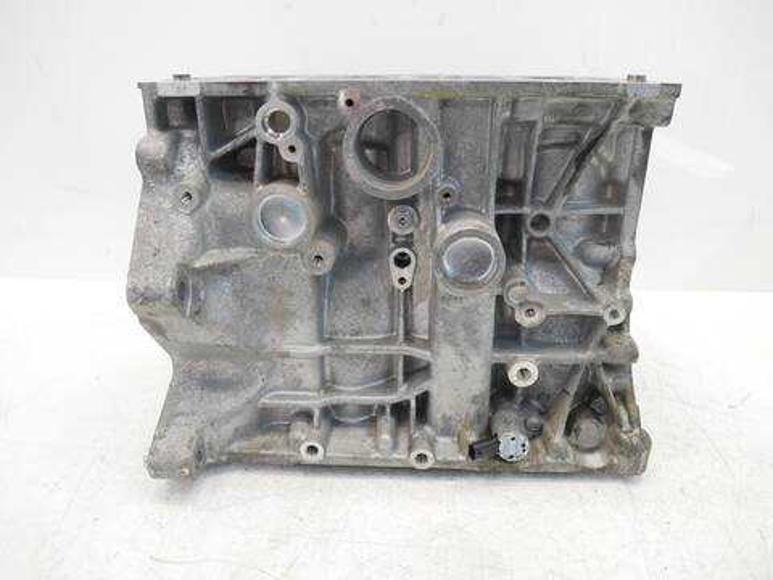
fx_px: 536
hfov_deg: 71.6
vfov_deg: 56.8
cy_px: 290
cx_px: 386
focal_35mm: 24
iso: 640
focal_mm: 12
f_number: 3.5
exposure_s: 1/60
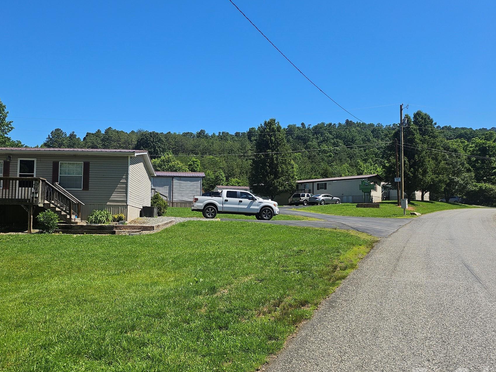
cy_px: 200
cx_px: 206
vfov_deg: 48.2
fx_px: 416
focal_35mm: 29
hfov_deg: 61.3
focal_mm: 5
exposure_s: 1/3850
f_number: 1.8
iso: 50
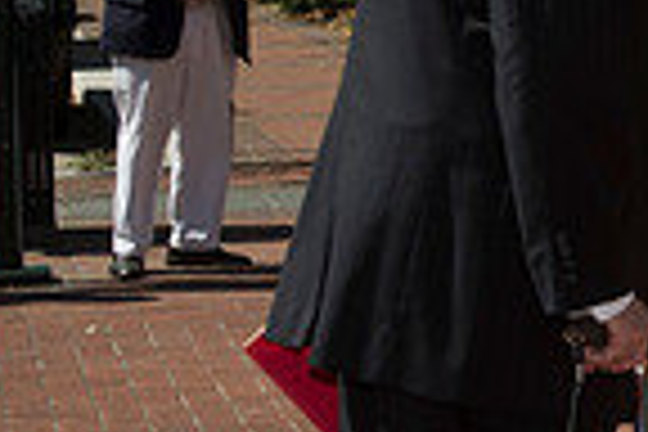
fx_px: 3042
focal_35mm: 169
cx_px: 1242
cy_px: 40
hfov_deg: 11.2
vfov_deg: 8.1
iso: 200
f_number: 8
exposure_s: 1/320
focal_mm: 42
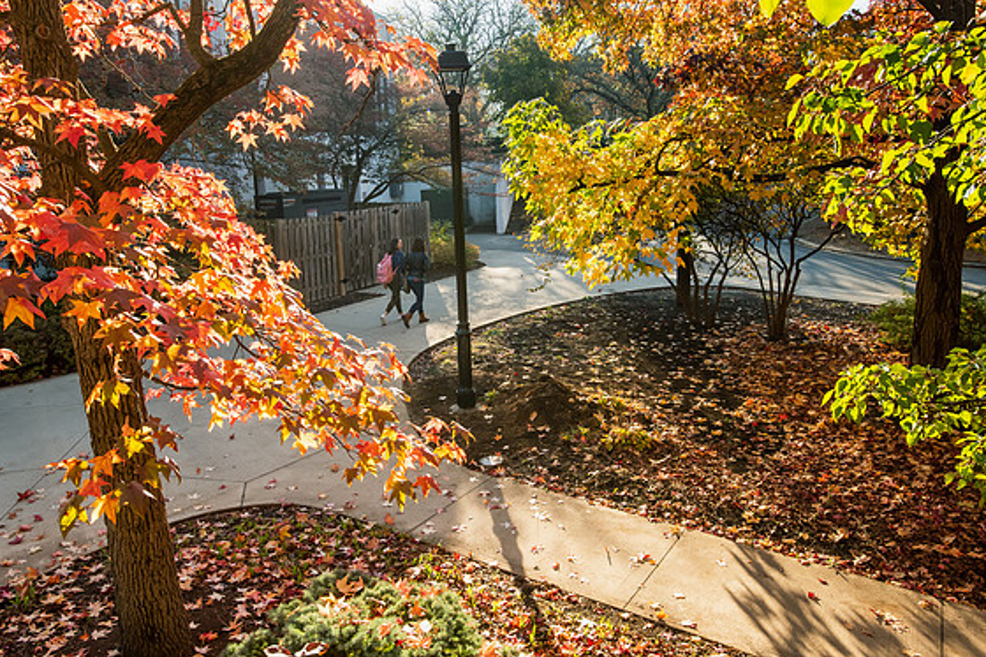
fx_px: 794
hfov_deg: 63.7
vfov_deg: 44.9
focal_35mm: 29
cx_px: 477
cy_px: 318
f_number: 11
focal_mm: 28
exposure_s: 1/200
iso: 800
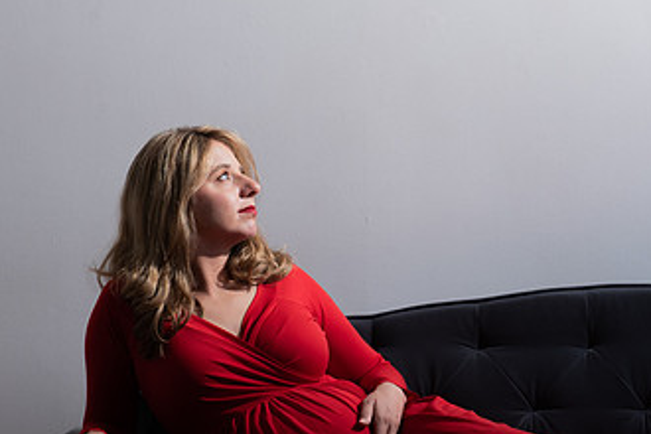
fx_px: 2242
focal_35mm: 124
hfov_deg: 16.4
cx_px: 475
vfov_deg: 11.0
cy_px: 315
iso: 400
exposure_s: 1/200
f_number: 6.3
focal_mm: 70
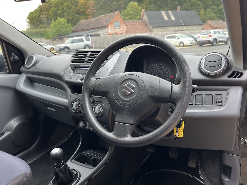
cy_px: 92
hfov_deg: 67.3
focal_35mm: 26
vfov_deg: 53.1
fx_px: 186
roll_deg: +4.3
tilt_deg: -16.8
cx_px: 124
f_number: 1.5
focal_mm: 5.7
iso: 80
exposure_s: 1/121
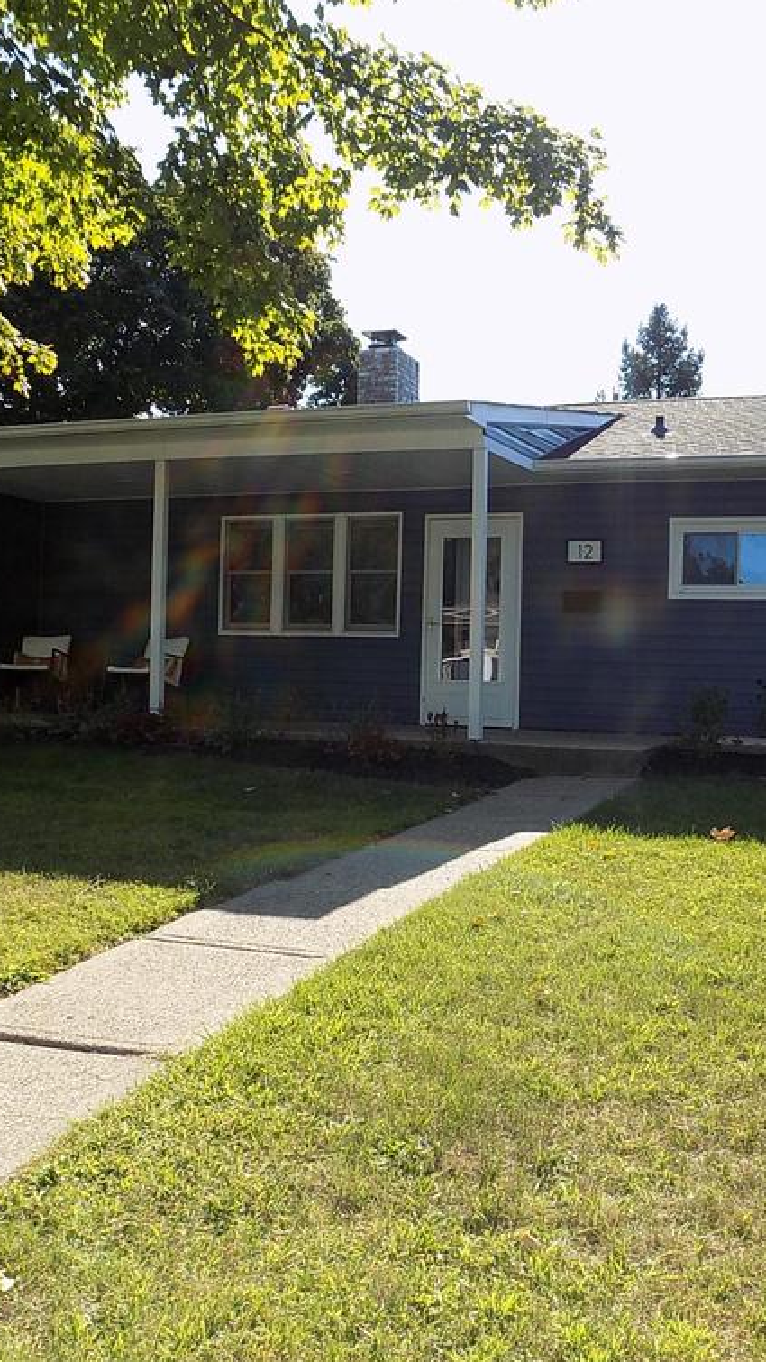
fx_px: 1227
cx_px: 463
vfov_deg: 58.0
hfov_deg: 34.5
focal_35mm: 34
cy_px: 686
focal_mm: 4
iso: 80
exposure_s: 1/400
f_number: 3.1
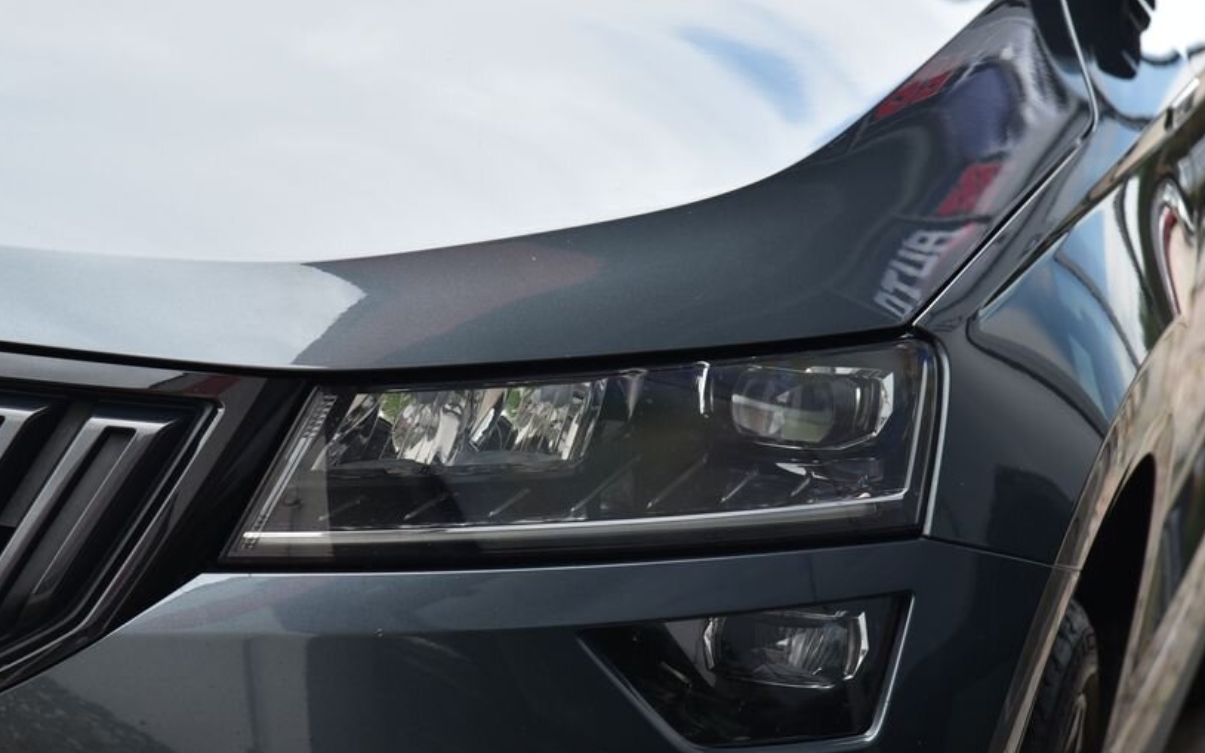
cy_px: 413
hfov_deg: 13.6
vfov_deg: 8.5
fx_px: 5058
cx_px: 549
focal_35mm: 154
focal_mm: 120
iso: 500
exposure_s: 1/200
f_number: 7.1
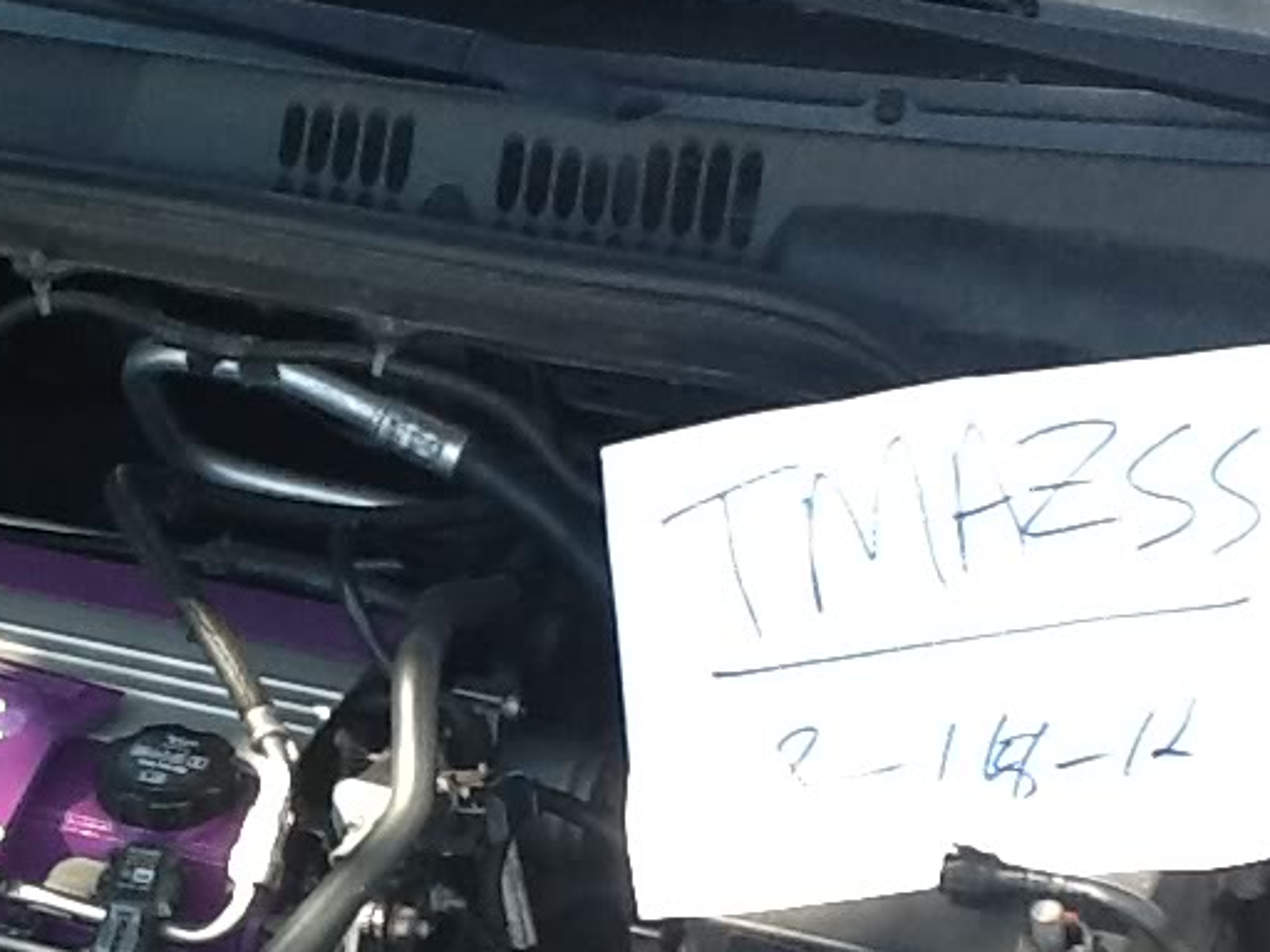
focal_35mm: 60
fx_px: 2201
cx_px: 206
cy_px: 662
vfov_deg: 24.3
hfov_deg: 31.1
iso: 64
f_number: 2.4
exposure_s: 1/136
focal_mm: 2
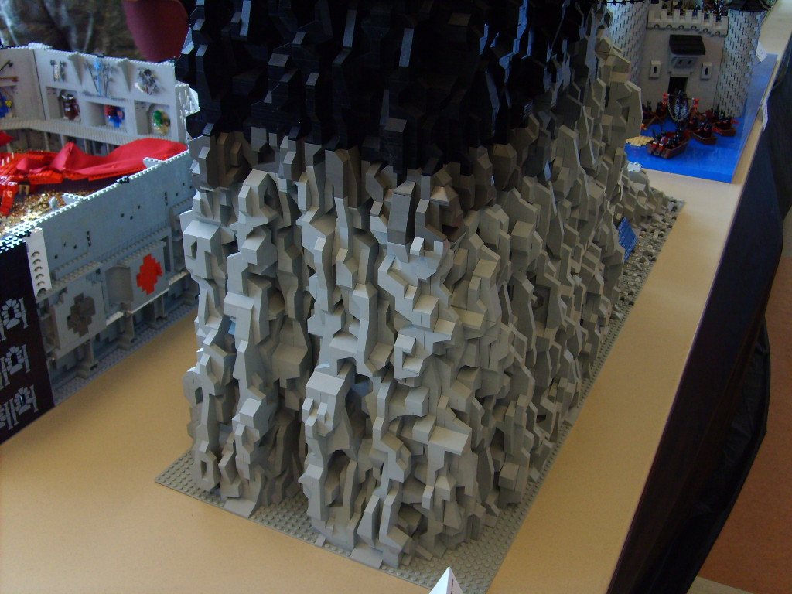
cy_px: 297
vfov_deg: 40.7
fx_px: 801
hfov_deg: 52.6
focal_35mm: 35
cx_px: 396
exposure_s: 1/30
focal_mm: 5.8
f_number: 2.8
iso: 100
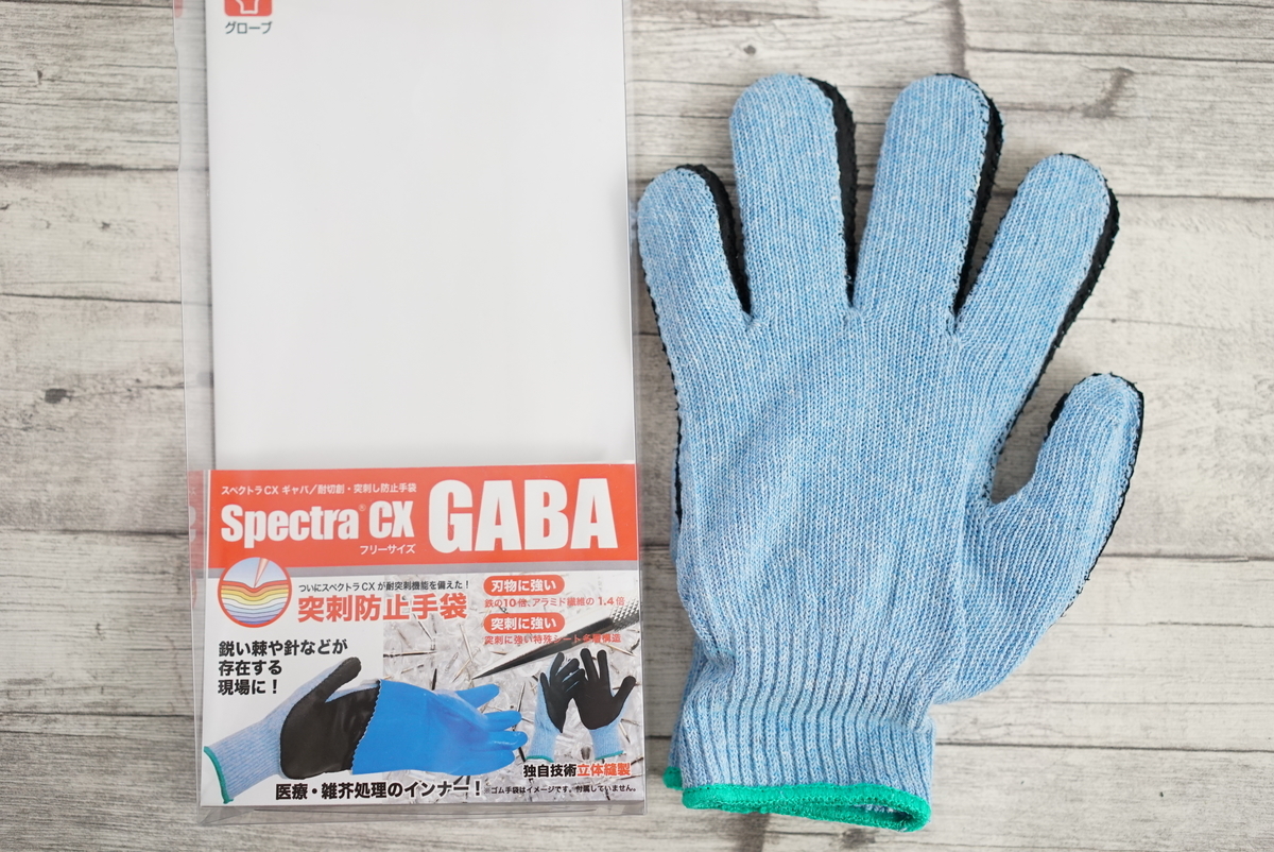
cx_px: 637
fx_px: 1948
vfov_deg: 24.7
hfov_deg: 36.2
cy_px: 426
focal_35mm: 55
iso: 1250
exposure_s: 1/100
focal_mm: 55
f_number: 2.8
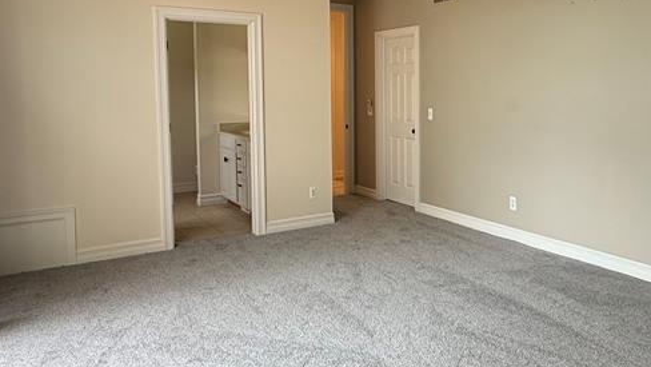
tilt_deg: -3.3
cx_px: 395
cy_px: 123
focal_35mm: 32
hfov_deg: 60.4
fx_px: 553
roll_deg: +0.4
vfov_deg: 36.4
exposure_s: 1/99
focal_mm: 2.22
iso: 125
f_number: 2.2
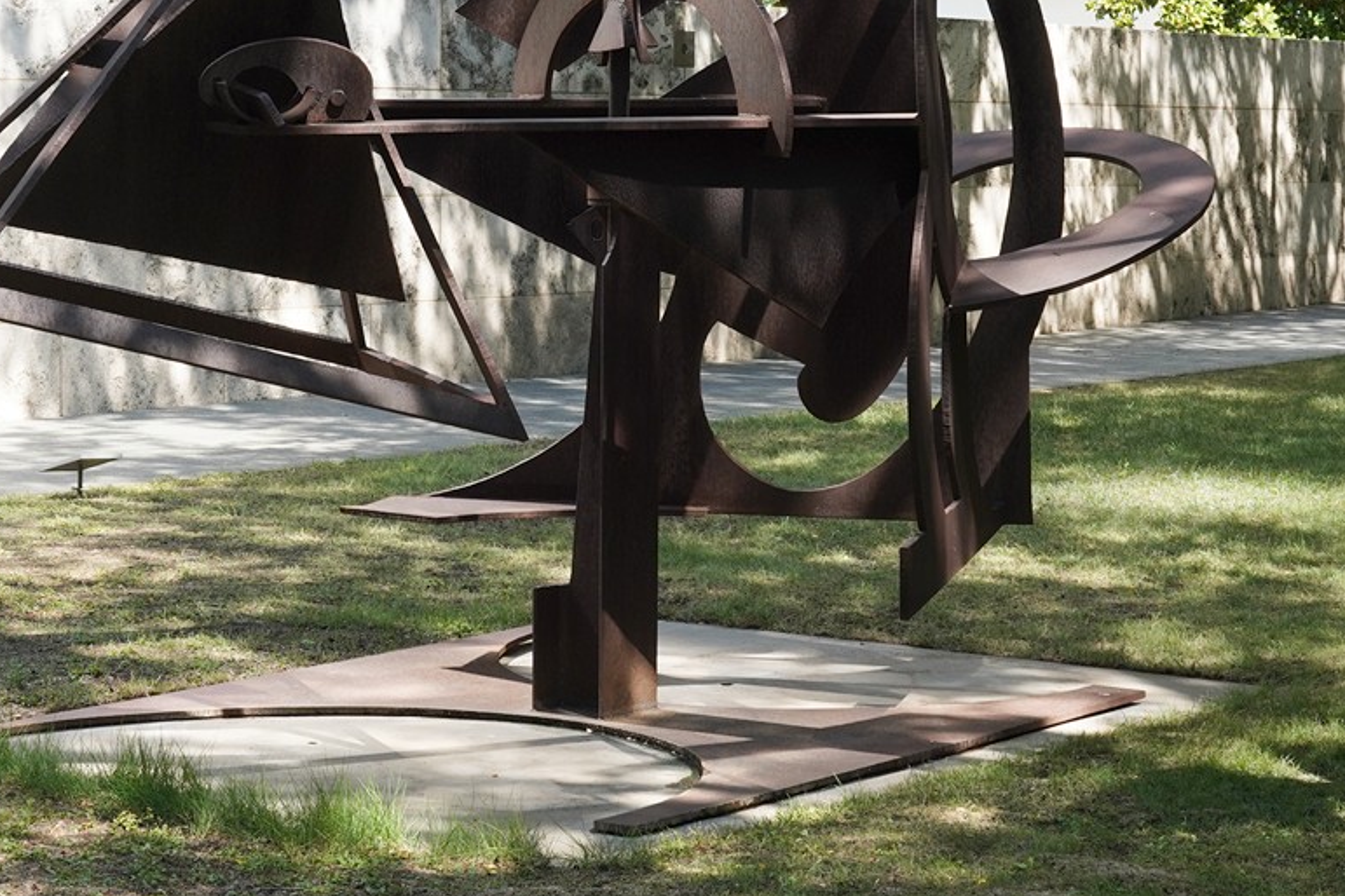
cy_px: 296
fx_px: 3586
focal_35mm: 96
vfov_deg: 14.2
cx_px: 633
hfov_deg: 21.2
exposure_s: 1/100
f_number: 13
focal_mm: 37
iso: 400
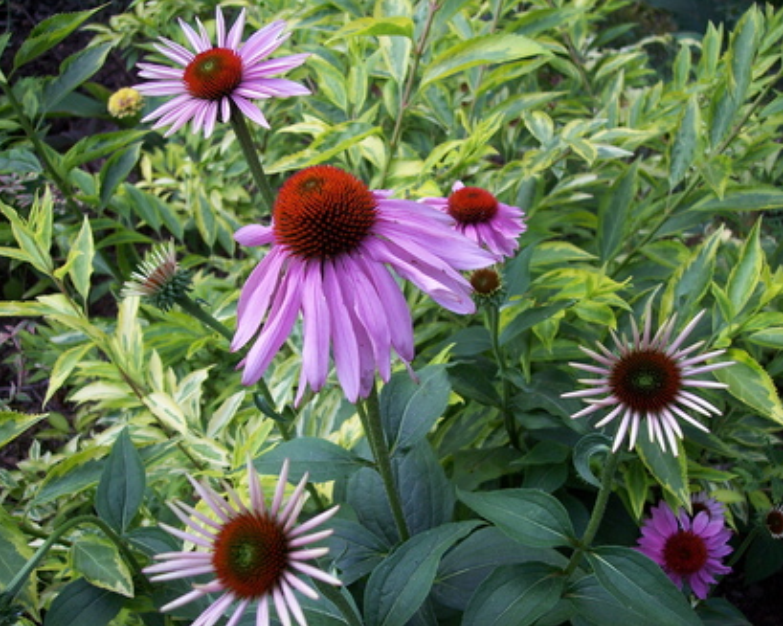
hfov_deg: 44.8
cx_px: 406
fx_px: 950
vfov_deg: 36.5
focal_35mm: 41
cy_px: 314
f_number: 3.4
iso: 100
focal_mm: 8
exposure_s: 1/60
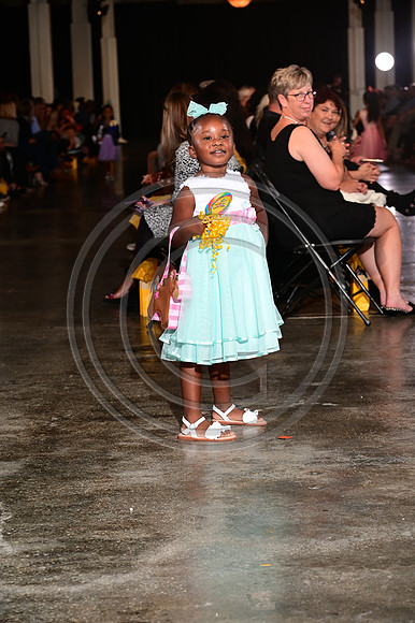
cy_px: 312
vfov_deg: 22.2
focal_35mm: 92
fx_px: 1593
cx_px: 208
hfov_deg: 14.8
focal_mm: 92
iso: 1000
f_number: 6.3
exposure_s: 1/125
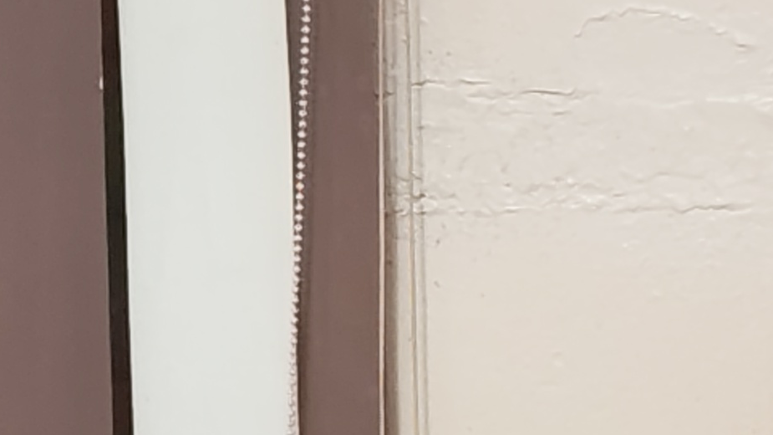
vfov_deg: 5.2
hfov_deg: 9.0
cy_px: 592
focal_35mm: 231
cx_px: 1246
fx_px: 4734
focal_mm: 5.56
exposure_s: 1/50
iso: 275
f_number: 1.88
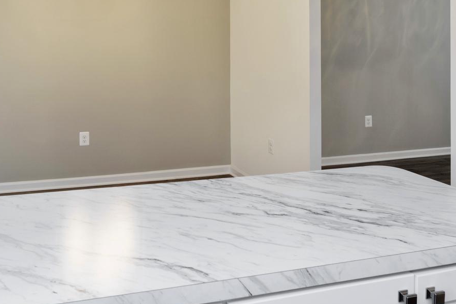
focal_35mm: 37
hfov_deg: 51.3
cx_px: 167
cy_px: 36
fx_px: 468
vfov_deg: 34.1
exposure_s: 1/1.67
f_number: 10
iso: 100
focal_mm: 16
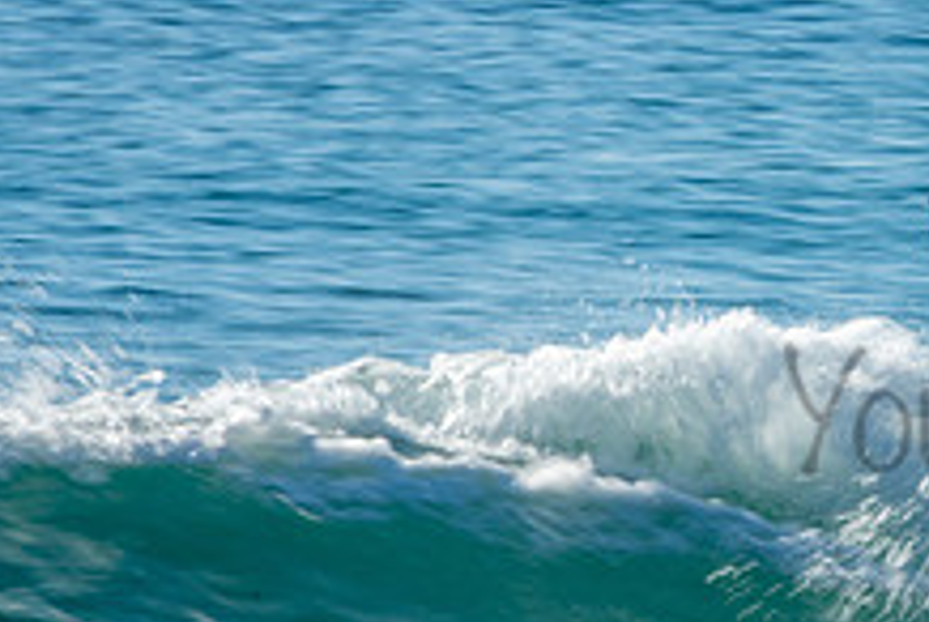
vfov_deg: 0.9
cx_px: 1223
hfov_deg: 1.3
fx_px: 41163
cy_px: 373
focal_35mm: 1593
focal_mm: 400
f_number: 25
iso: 100
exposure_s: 1/30
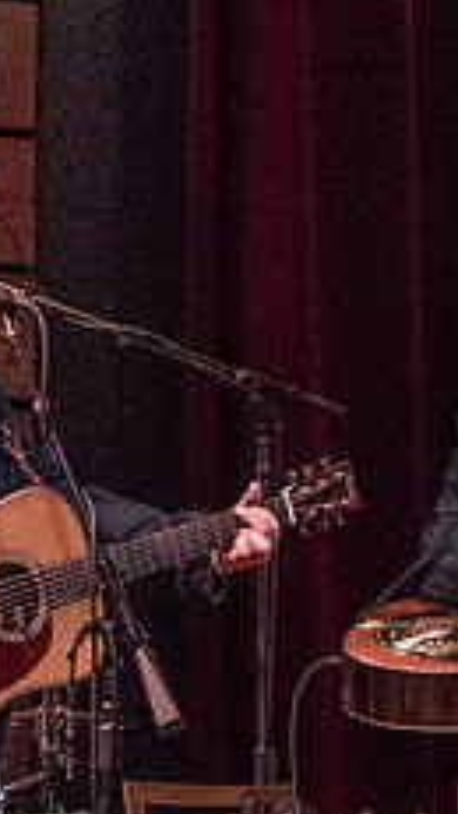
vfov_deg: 4.6
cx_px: 187
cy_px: 396
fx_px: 10122
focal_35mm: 469
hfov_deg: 2.6
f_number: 8
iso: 6400
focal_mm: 178
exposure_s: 1/125
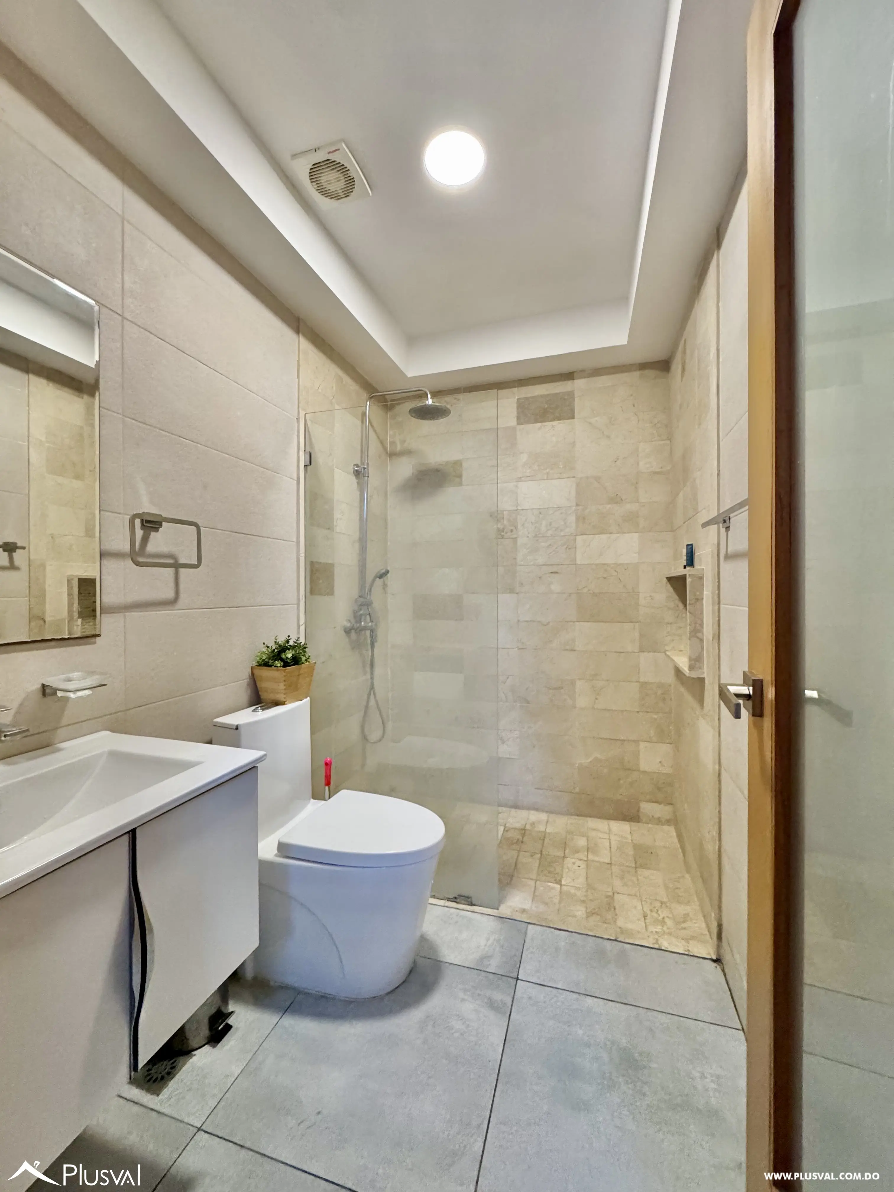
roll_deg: +0.6
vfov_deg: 102.1
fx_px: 482
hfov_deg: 85.7
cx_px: 447
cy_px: 596
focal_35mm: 14
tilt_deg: -1.0
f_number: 2.2
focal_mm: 2.22
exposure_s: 1/60
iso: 400
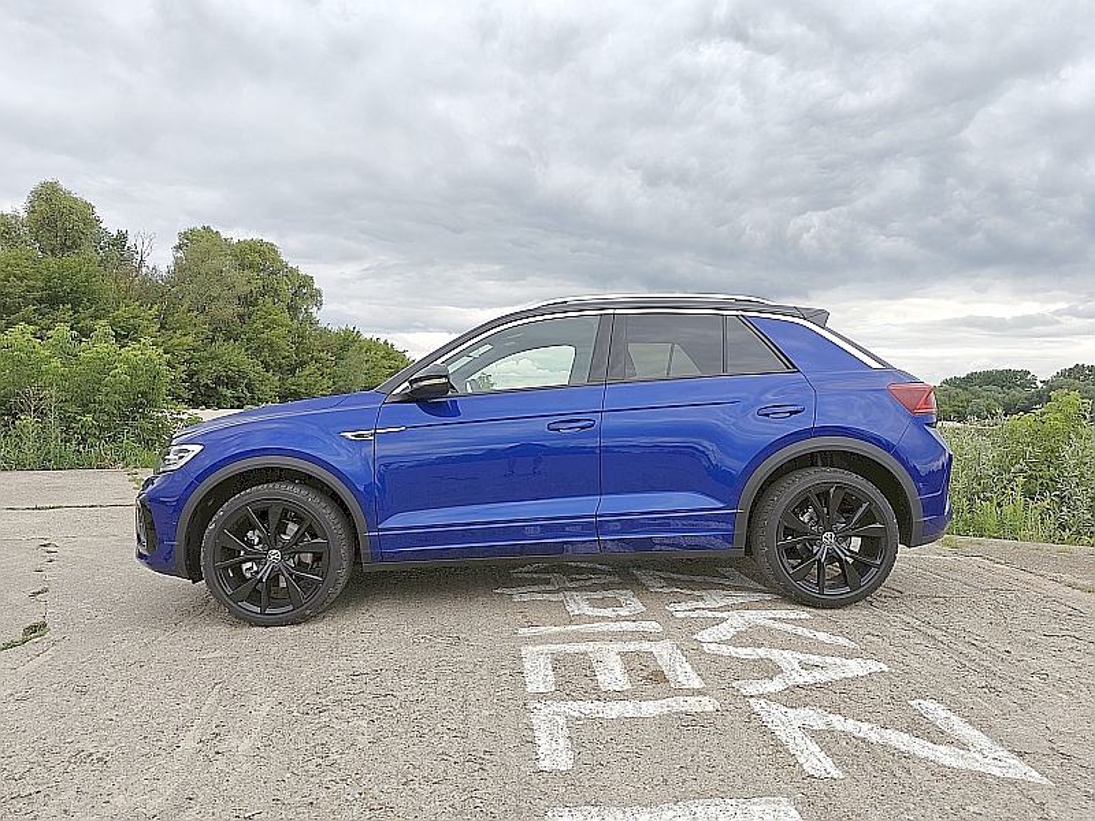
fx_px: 728
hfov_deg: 73.9
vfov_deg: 58.9
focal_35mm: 23
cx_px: 548
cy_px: 410
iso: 50
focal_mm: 6.06
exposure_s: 1/991
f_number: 1.6
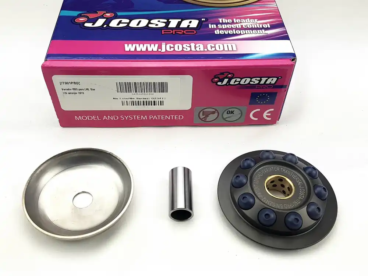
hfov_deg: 67.3
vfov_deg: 53.1
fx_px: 276
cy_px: 138
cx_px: 184
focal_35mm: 26
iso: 40
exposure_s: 1/308
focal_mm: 4.2
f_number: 1.7
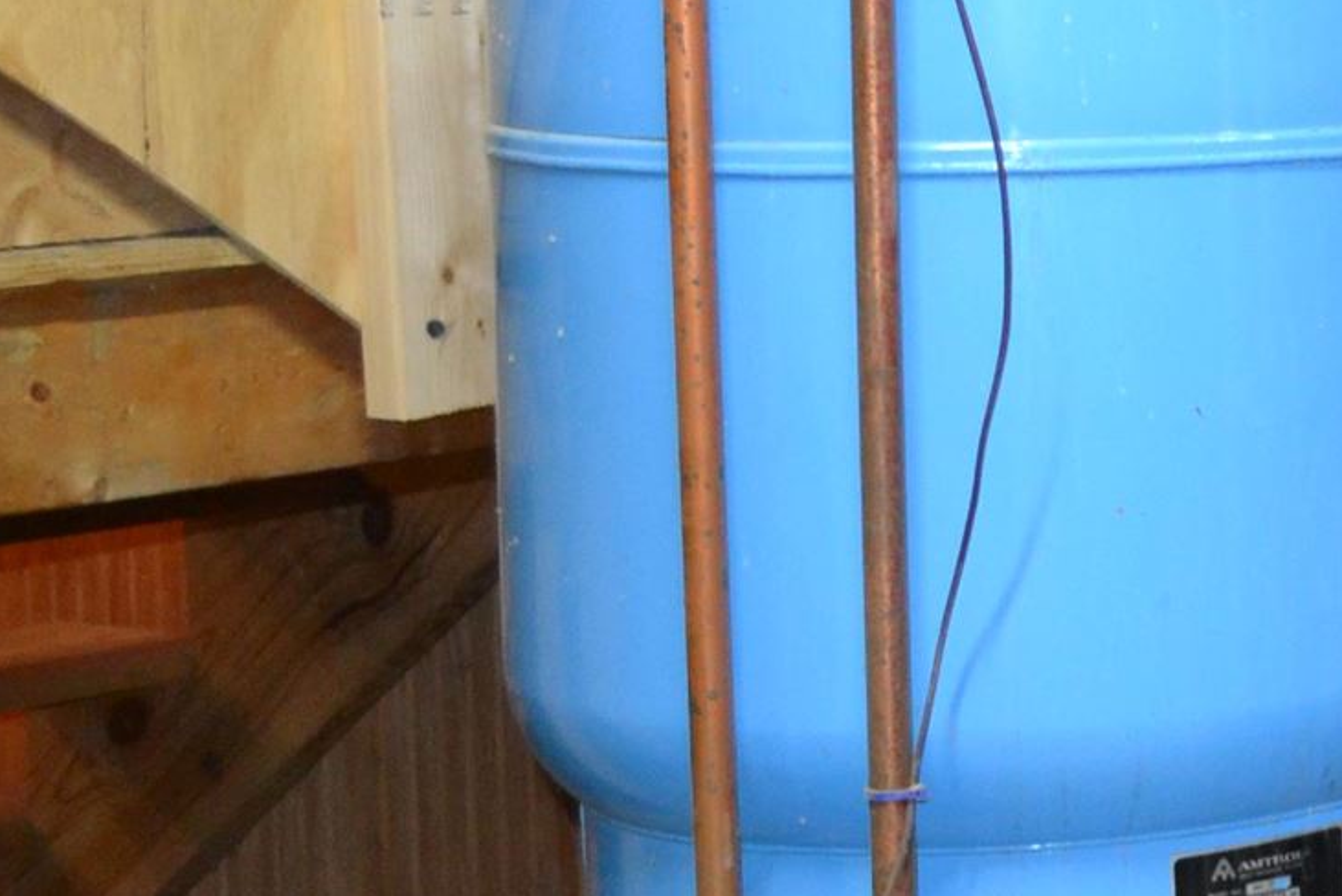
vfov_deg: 10.8
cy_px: 22
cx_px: 2609
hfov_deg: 14.0
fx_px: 4699
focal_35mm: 126
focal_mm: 20
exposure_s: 1/60
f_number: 3.8
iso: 900
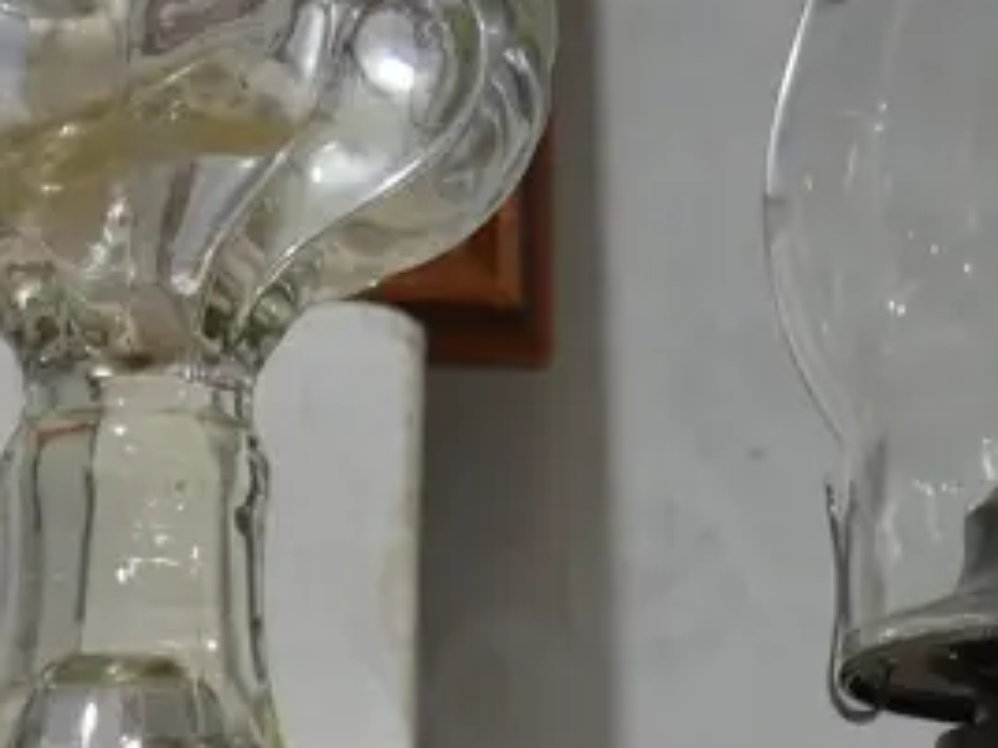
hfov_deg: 12.6
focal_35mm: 153
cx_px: 1248
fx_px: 4411
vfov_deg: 9.7
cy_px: 140
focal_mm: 20
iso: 400
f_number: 4.5
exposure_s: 1/60
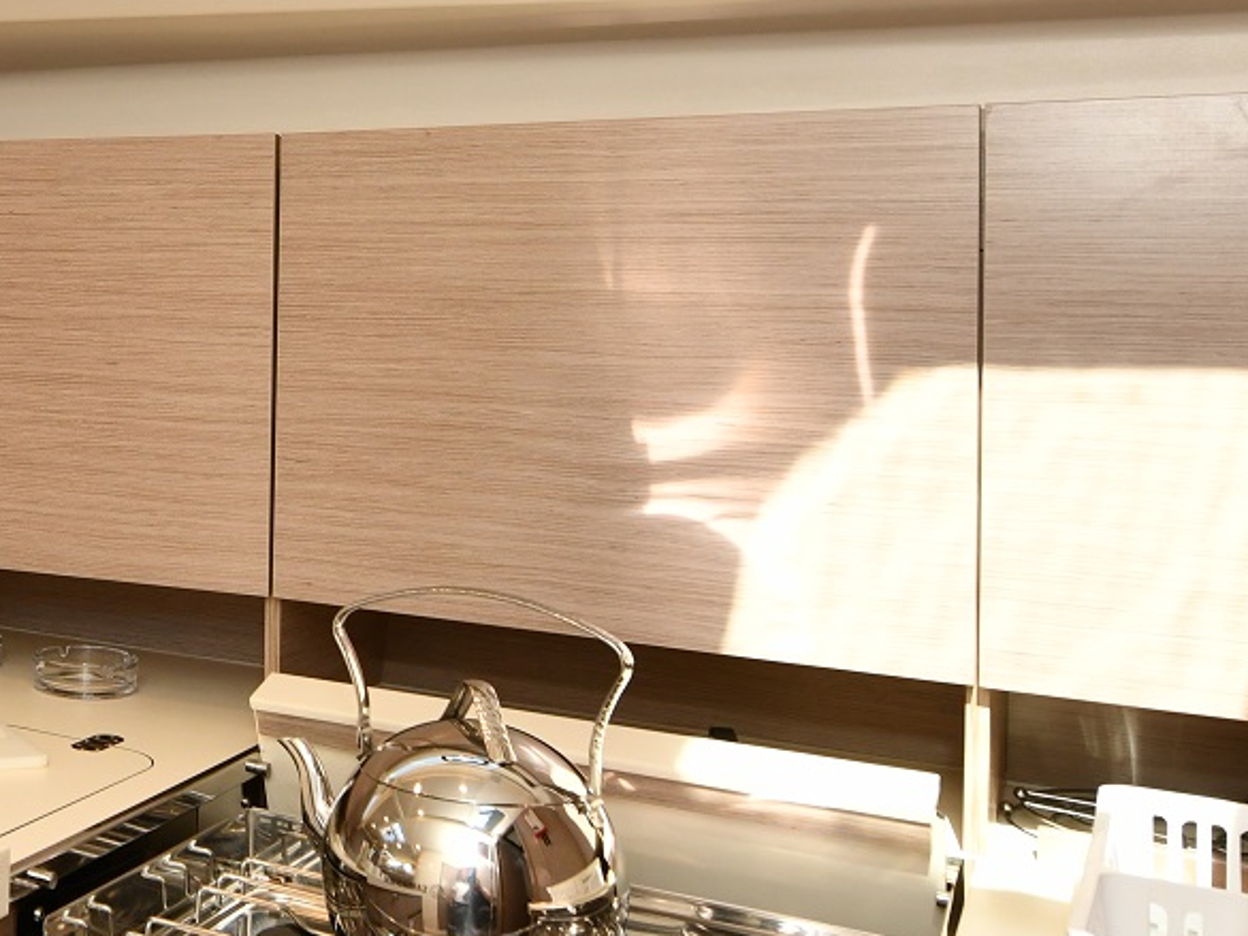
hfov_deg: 36.0
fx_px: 1659
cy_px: 280
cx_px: -70
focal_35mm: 46
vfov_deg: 31.2
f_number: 5.6
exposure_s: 1/160
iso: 640
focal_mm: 14
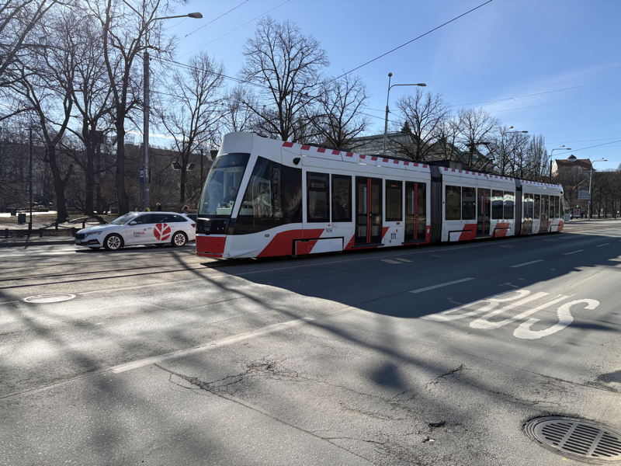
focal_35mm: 26
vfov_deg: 53.1
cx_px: 310
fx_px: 466
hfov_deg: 67.3
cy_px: 233
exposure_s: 1/2364
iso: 50
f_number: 1.6
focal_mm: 5.96
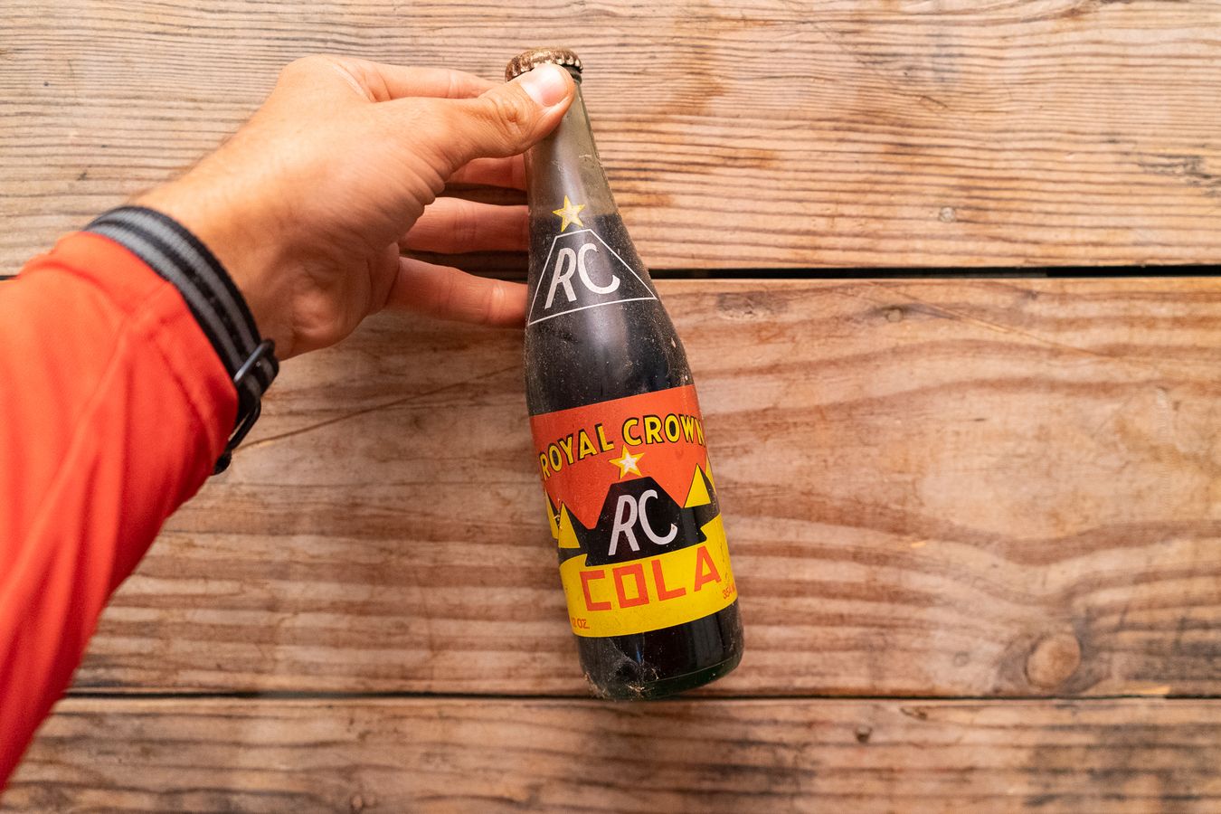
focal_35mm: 31
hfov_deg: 60.9
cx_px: 666
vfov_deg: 42.9
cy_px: 444
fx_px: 1036
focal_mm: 28
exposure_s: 1/60
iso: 3200
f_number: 3.5
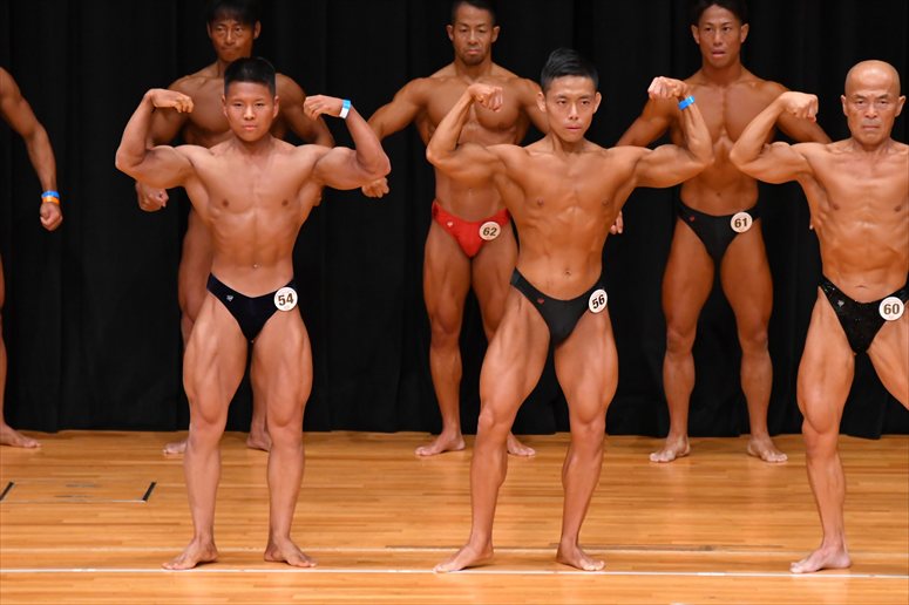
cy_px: 302
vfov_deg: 4.6
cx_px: 454
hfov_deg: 6.9
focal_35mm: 300
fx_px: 7571
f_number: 5.6
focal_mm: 200
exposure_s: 1/400
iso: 4000
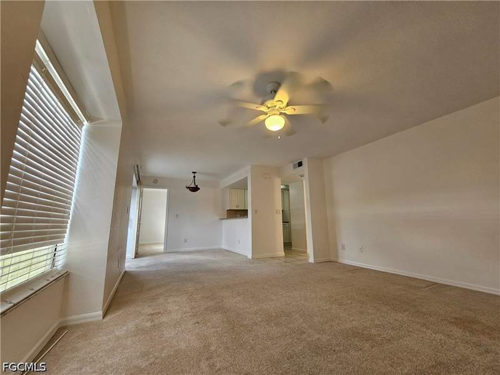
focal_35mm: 13
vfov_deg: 89.9
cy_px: 188
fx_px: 188
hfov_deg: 106.2
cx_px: 250
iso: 160
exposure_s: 1/60
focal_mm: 2.2
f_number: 2.2
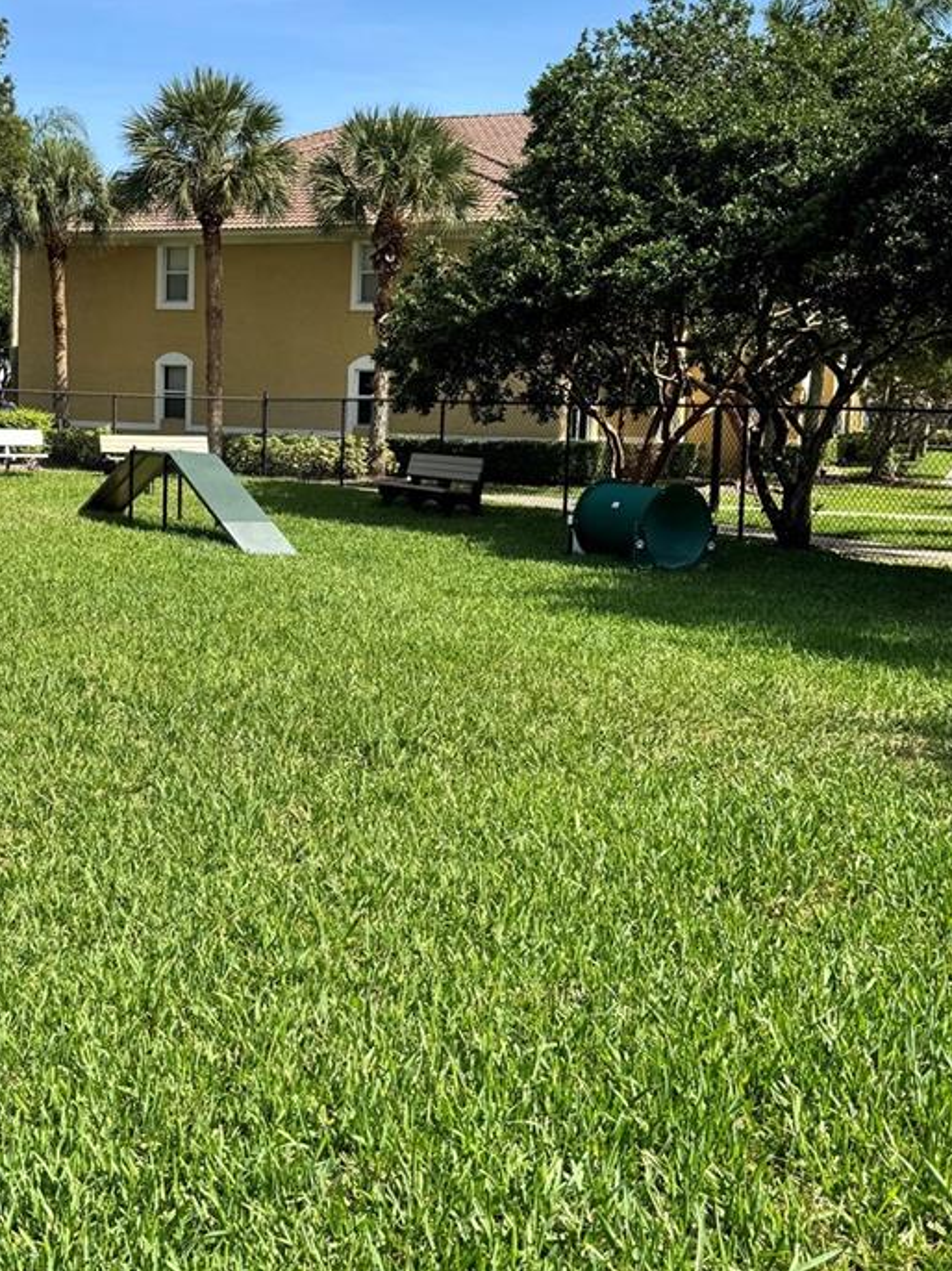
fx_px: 1541
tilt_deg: -5.8
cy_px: 547
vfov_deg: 44.7
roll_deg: -1.0
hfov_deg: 33.9
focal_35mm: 42
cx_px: 289
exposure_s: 1/2604
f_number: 1.78
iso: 80
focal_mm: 6.76
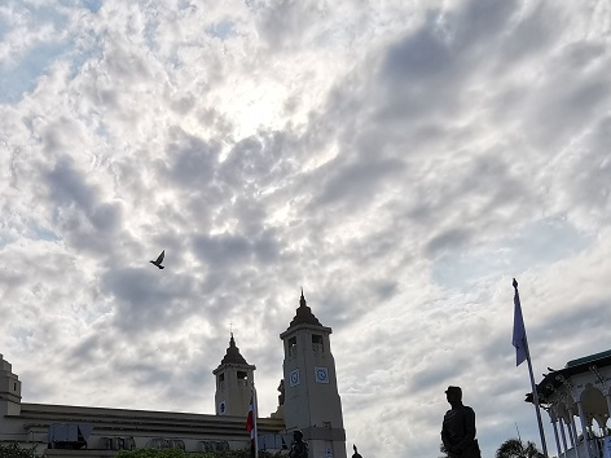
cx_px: 214
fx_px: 635
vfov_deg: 38.3
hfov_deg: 50.6
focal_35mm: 36
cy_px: 360
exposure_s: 1/5495
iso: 50
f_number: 2.2
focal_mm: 2.26
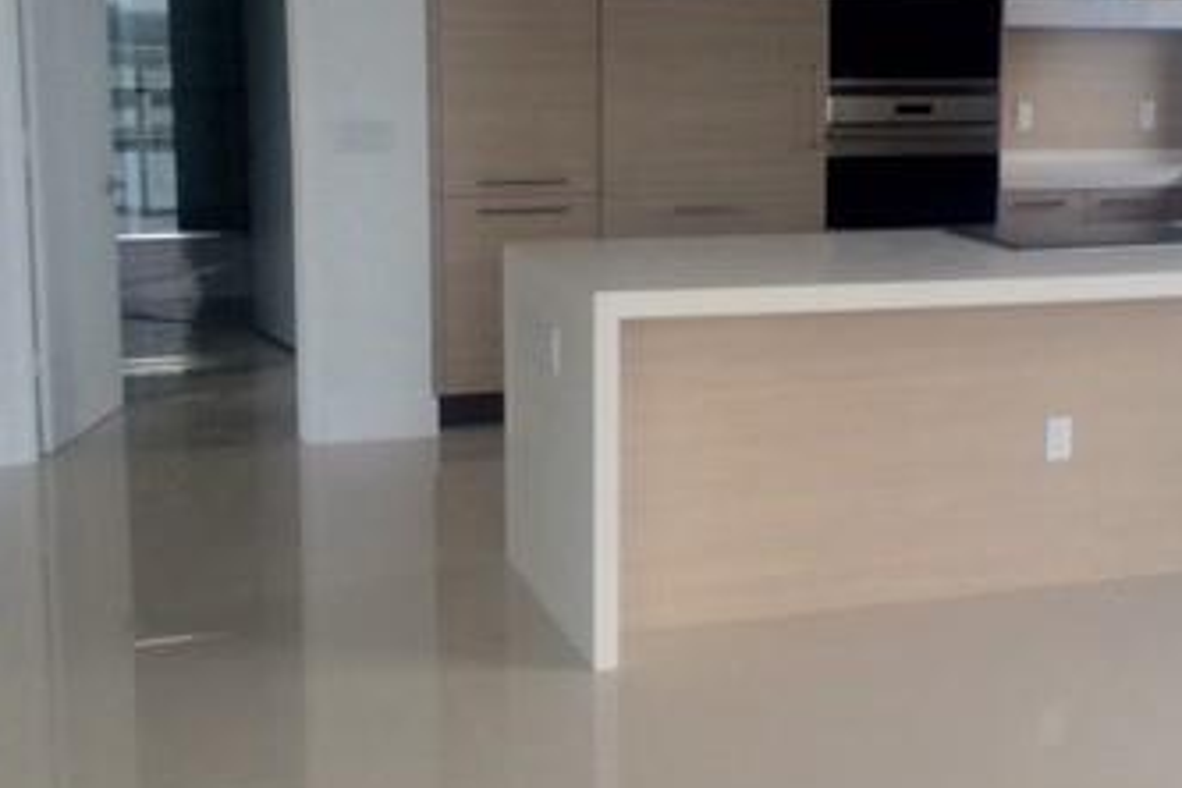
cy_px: 319
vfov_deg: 23.3
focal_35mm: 58
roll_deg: -0.1
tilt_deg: -9.2
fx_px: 1904
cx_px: 873
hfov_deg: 33.8
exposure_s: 1/120
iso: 32
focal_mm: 4.15
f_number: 2.2
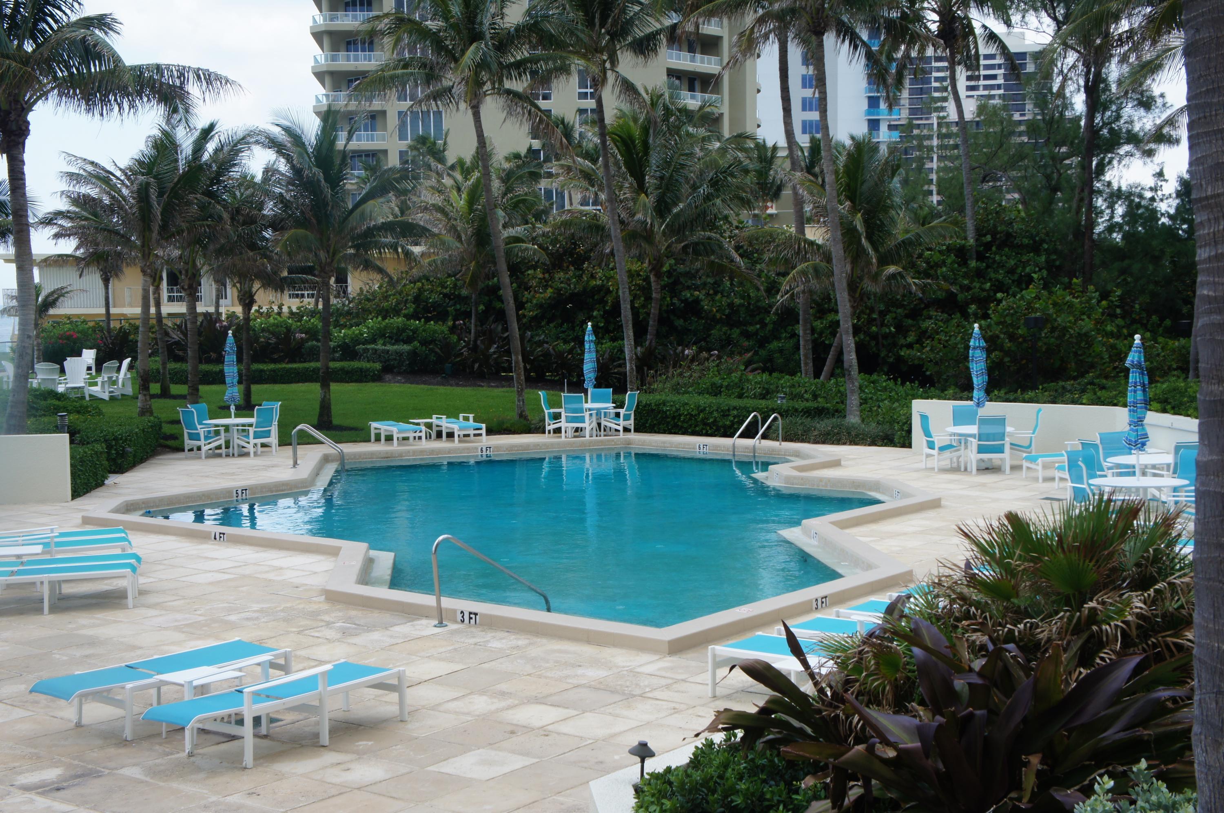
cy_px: 406
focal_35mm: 46
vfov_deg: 28.9
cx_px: 612
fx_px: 1579
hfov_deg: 42.4
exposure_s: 1/125
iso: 200
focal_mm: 31
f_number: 13
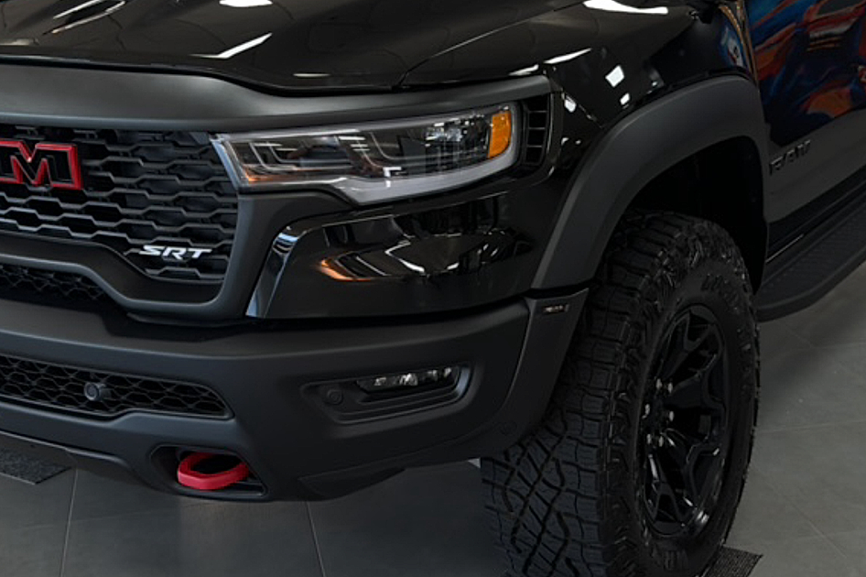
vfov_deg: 30.3
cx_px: 468
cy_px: 190
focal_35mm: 44
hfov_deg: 44.5
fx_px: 1058
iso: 64
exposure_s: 1/60
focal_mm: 6.76
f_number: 1.78
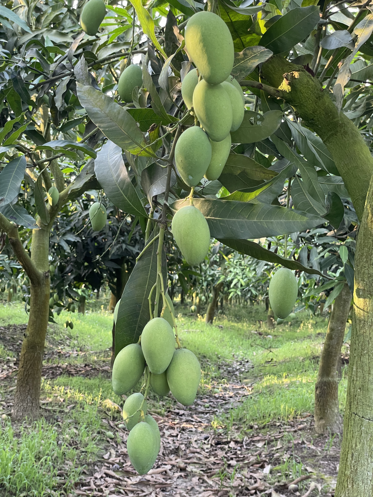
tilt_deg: +4.1
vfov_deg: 36.8
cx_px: 186
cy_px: 248
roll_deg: -3.3
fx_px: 747
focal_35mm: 52
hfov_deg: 28.0
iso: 160
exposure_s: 1/122
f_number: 2
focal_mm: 6
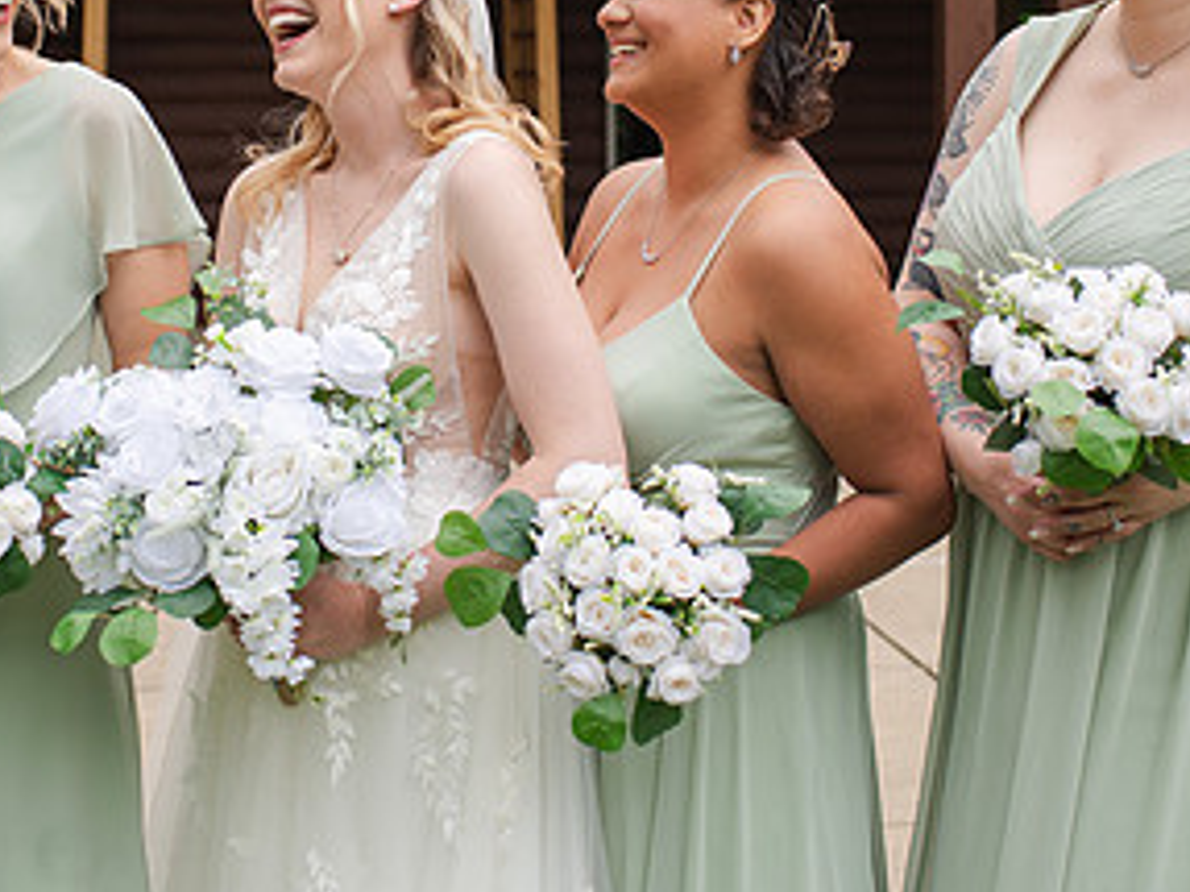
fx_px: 2440
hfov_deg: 27.3
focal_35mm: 71
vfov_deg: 20.4
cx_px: 402
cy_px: 139
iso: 180
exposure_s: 1/1000
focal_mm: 35
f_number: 3.5
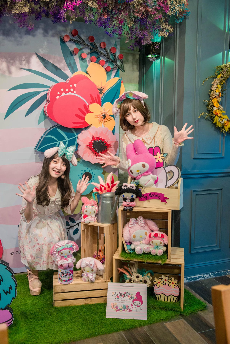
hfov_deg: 38.9
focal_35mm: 34
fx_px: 326
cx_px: 115
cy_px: 172
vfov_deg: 55.8
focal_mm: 34
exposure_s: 1/100
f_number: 4.5
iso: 2500
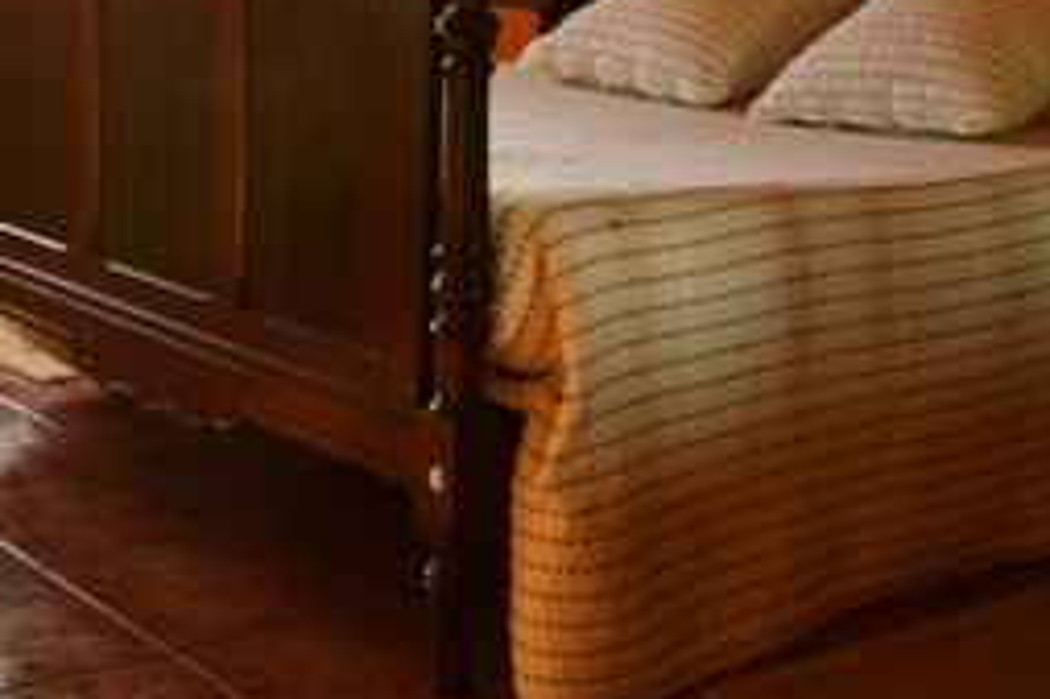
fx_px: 1982
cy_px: -99
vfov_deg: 19.1
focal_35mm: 68
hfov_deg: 27.9
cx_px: 0
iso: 200
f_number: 4
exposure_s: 1/200
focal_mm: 18
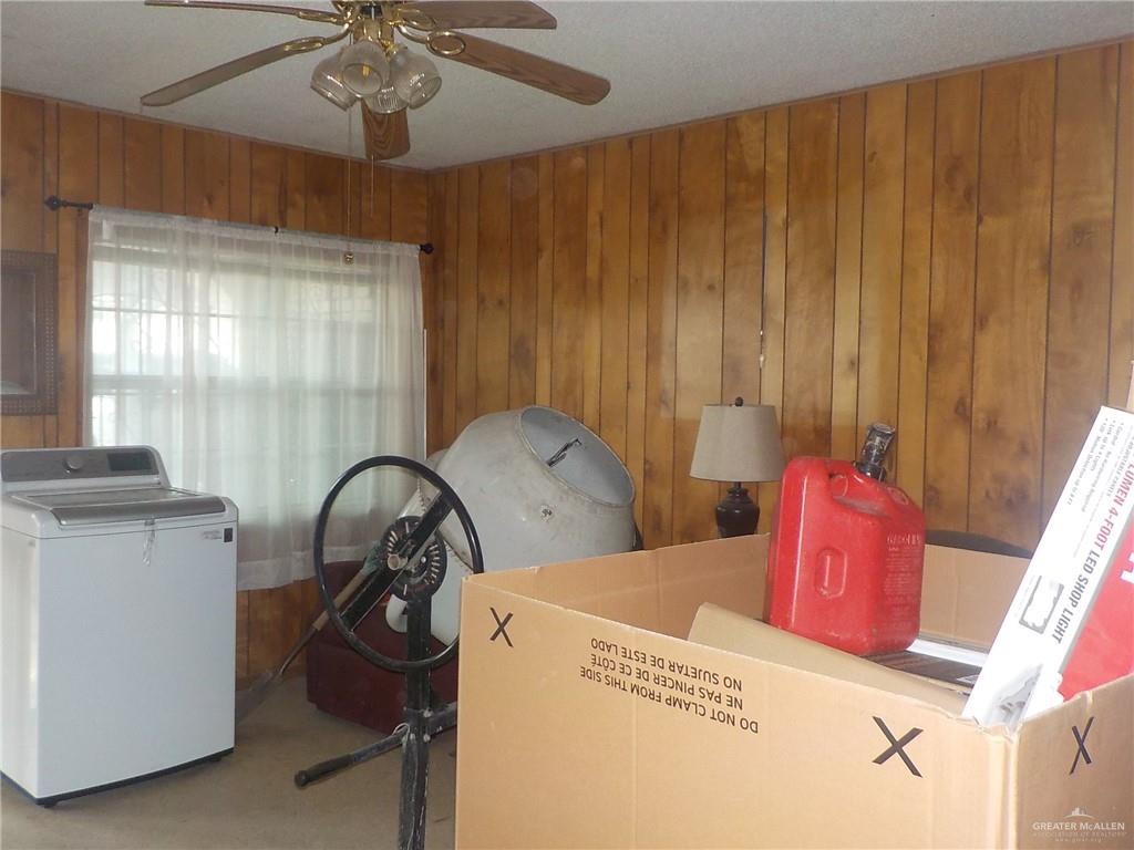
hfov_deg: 60.0
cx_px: 567
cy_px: 425
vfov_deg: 46.8
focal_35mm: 30
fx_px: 983
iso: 220
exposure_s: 1/30
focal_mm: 4.1
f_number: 3.3
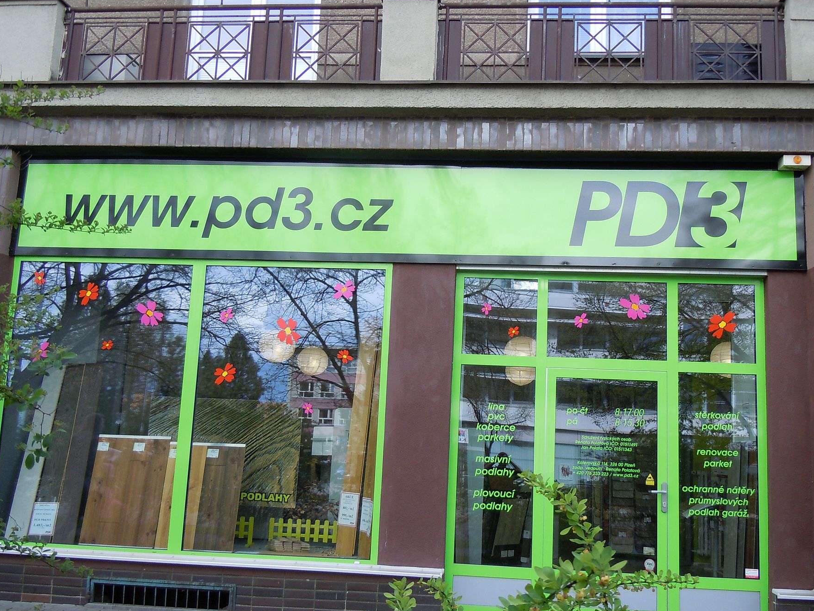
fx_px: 800
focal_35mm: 34
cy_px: 325
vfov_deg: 41.8
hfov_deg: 53.9
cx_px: 436
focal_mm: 5.4
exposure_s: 1/160
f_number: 3.5
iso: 100
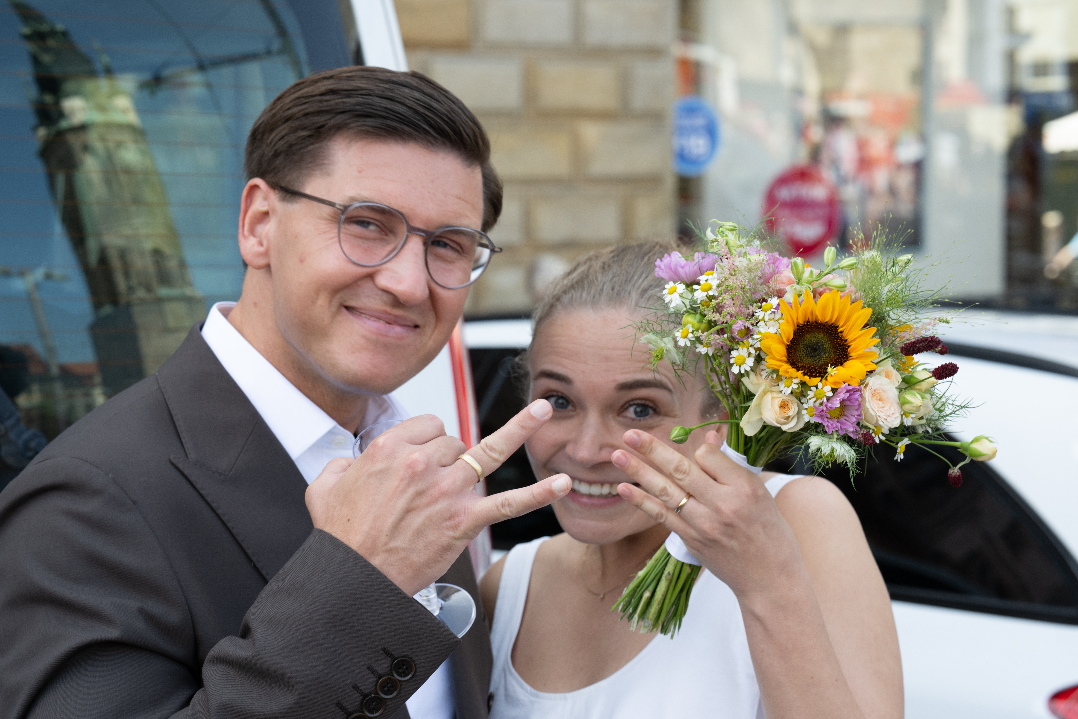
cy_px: 360
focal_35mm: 85
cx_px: 539
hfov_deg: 23.9
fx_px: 2545
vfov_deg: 16.1
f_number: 8
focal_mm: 85
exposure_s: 1/125
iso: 250
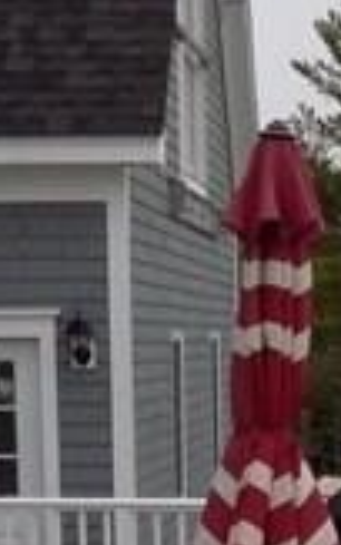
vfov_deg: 13.1
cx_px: 515
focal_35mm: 153
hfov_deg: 8.4
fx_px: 2273
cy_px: 766
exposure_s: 1/500
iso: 80
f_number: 3.1
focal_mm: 4
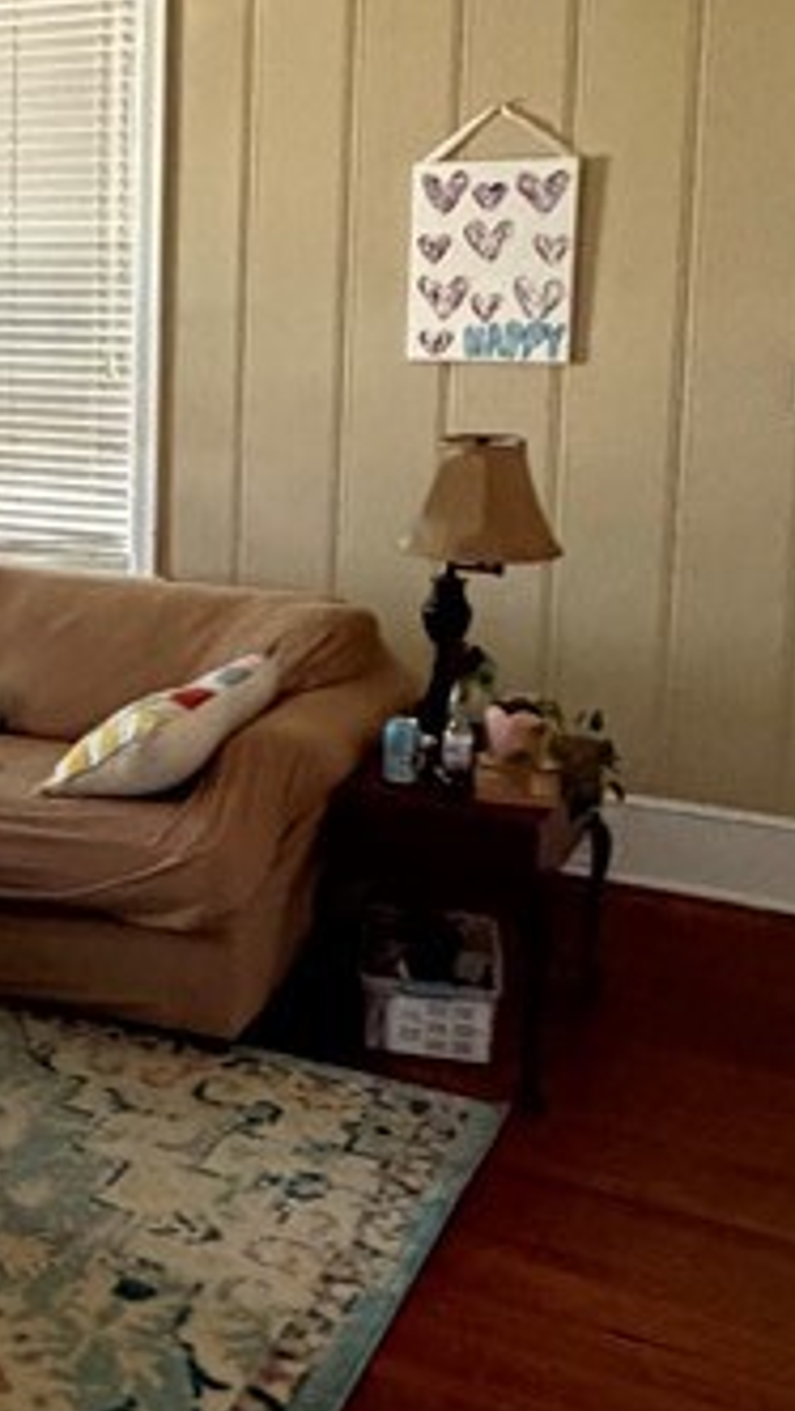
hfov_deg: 23.8
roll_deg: +0.1
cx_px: -81
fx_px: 1760
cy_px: 502
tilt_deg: -6.9
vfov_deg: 43.3
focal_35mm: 47
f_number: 2.2
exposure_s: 1/60
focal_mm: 2.22
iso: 1000
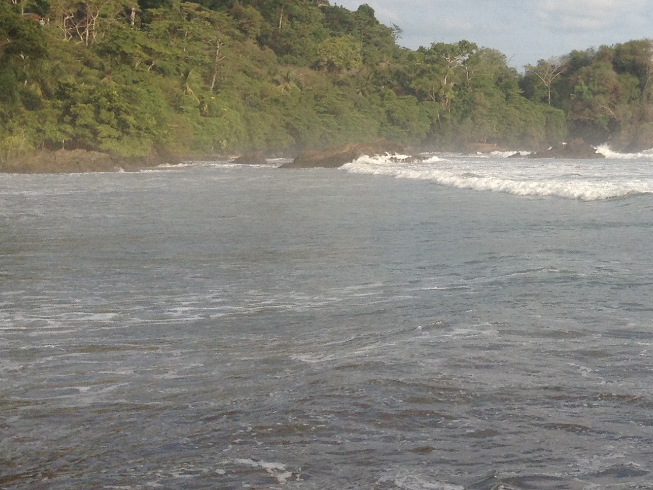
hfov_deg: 20.7
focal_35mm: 90
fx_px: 1698
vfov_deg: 16.2
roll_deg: +0.7
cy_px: 43
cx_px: 728
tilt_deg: -0.6
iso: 50
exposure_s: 1/1577
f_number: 2.4
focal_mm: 4.28
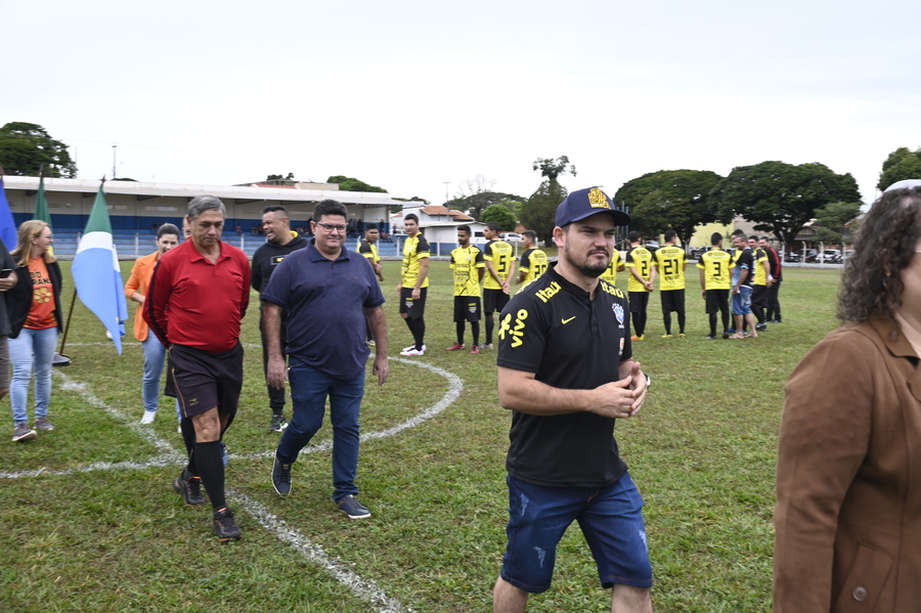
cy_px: 306
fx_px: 895
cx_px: 460
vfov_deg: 37.8
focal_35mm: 35
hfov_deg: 54.5
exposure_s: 1/125
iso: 200
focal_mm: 35
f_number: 6.3
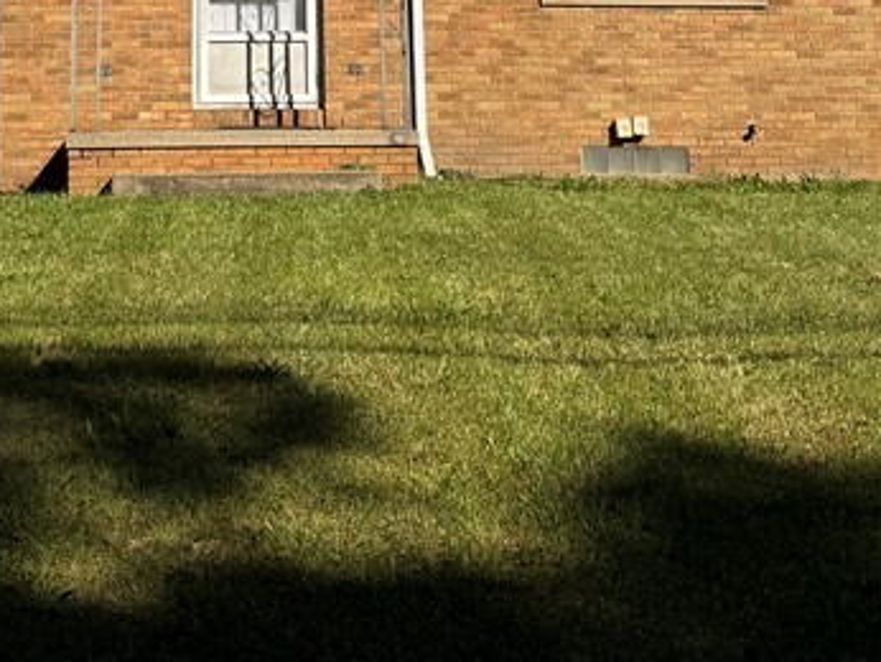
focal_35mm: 71
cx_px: 234
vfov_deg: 18.6
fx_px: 1808
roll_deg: +0.3
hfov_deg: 27.1
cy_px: -295
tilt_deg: +13.9
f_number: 1.78
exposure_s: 1/7092
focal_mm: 6.76
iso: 80
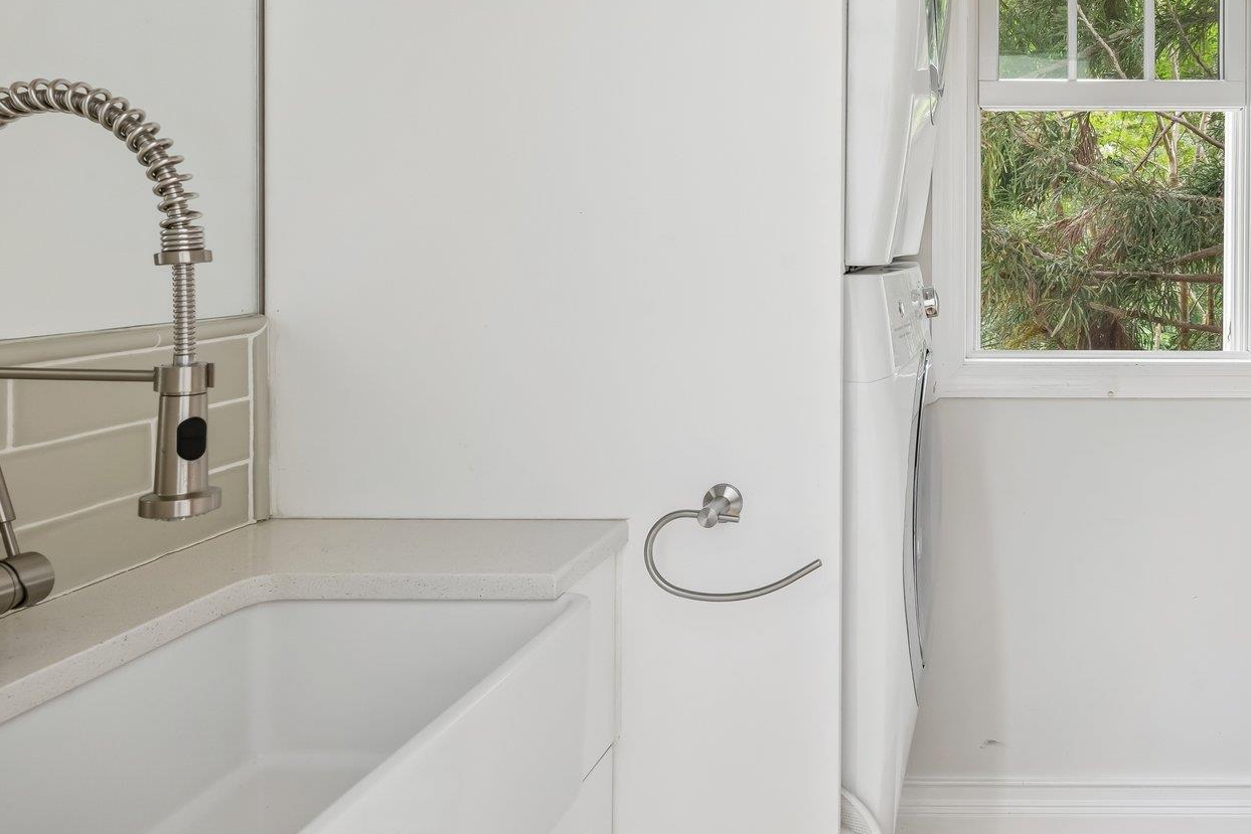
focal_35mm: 28
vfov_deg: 45.3
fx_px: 973
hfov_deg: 59.9
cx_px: 1013
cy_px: 243
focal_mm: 17
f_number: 9
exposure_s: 1/6
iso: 250
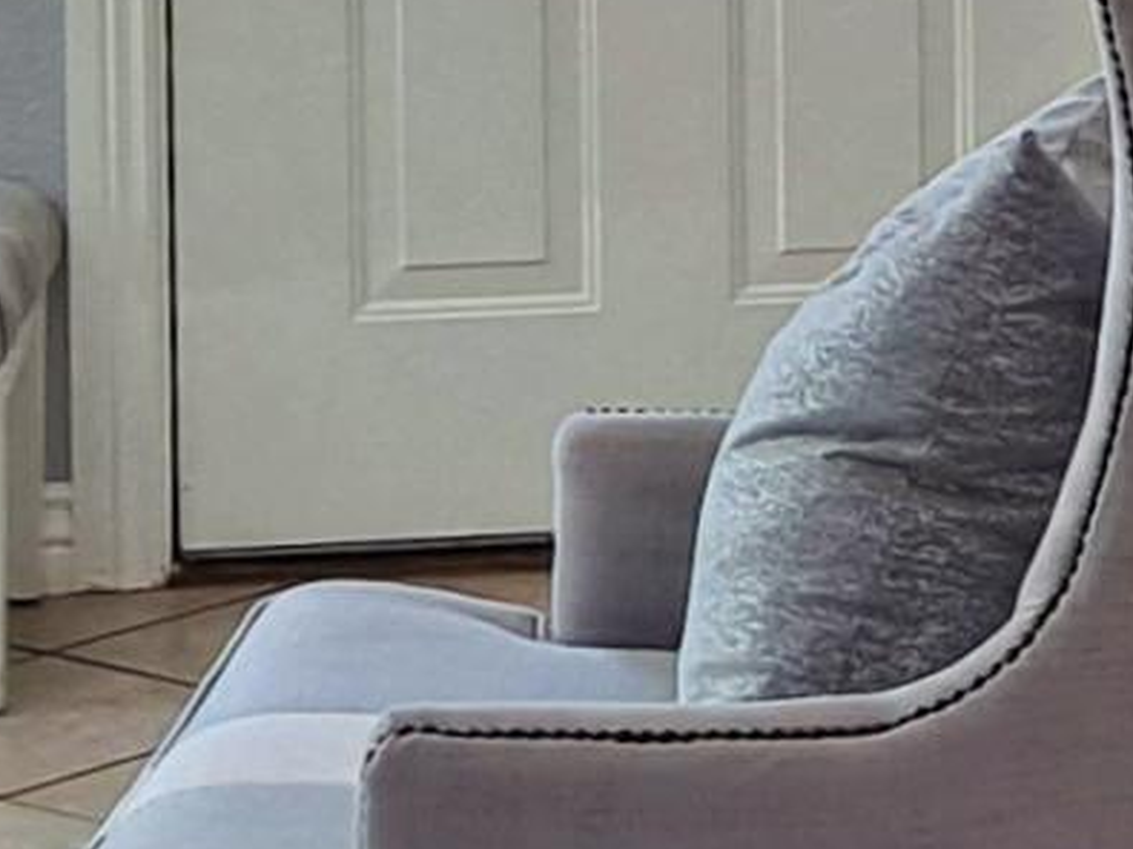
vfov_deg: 7.6
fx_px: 6217
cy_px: -622
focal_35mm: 190
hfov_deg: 10.0
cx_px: 1916
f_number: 2
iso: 32
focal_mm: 4.6
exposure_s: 1/120
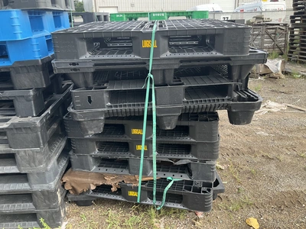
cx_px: 153
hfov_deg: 61.7
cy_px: 114
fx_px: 256
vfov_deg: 48.2
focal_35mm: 29
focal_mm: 3
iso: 25
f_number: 1.8
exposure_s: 1/122
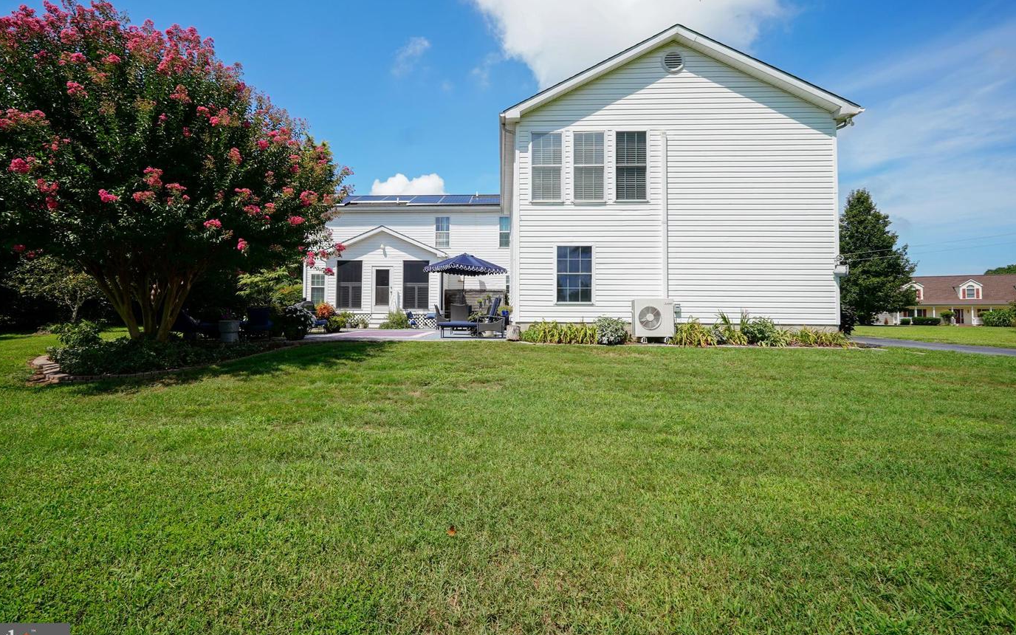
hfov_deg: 97.8
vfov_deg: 71.2
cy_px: 306
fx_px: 443
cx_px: 487
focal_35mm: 16
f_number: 8
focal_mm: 10
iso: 100
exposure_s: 1/200
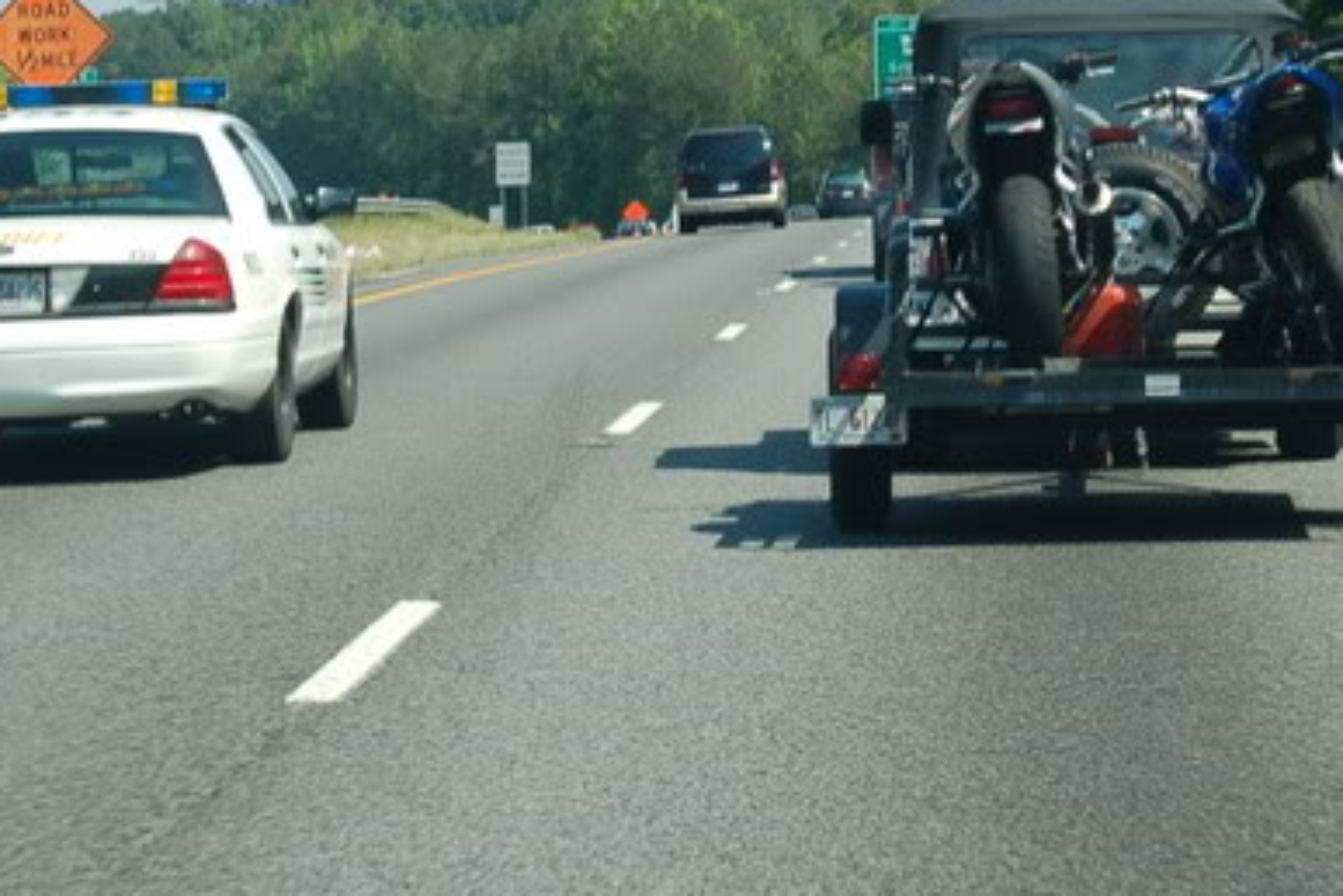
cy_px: 94
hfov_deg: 12.1
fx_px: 6343
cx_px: 560
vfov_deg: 8.0
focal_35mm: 170
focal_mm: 55
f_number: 8
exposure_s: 1/250
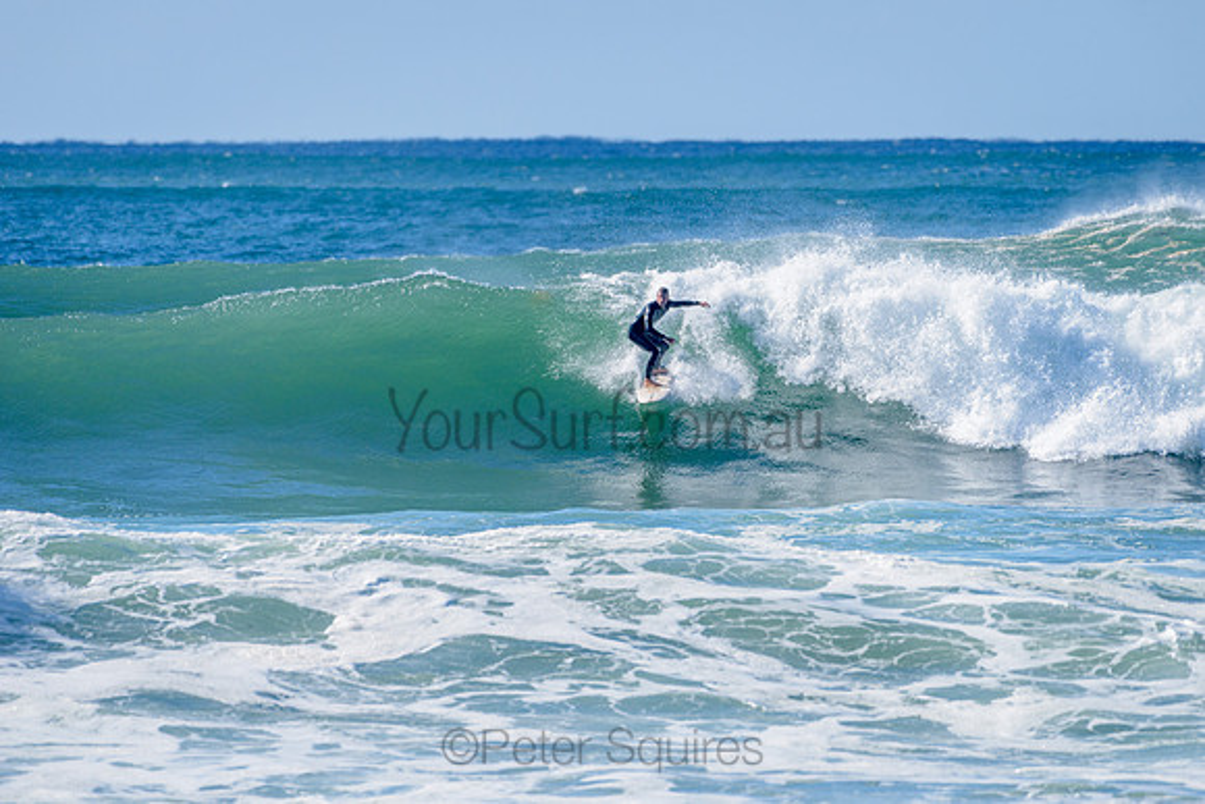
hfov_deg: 4.0
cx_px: 610
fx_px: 17183
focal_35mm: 513
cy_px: 402
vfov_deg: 2.7
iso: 220
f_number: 5.6
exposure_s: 1/2000
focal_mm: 500
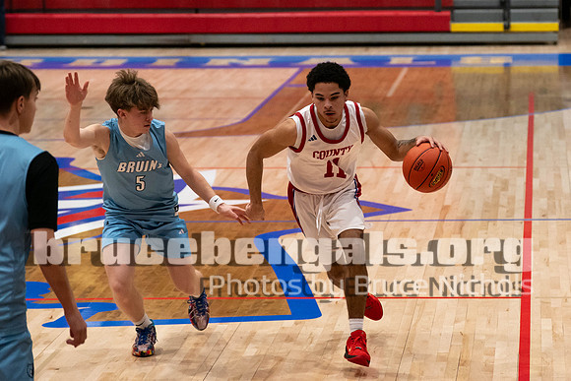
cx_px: 358
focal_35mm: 155
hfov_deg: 13.2
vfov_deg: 8.9
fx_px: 2459
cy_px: 142
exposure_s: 1/1000
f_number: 2.8
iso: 4000
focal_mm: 95
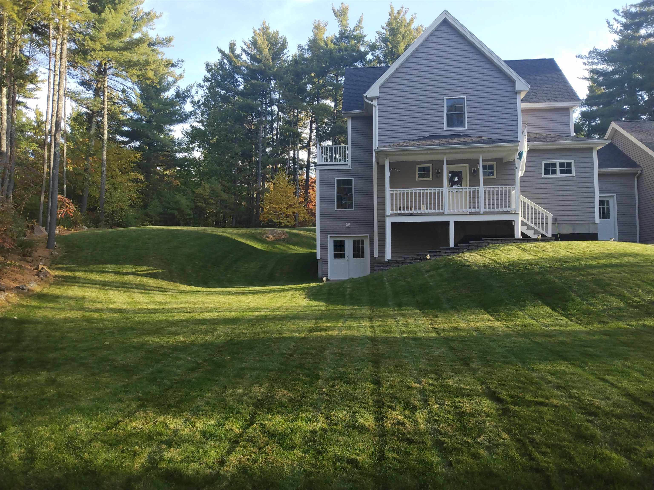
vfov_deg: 66.0
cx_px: 327
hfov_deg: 81.7
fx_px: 378
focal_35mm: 20
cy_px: 245
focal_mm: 3.54
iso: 100
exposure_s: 1/262
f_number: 2
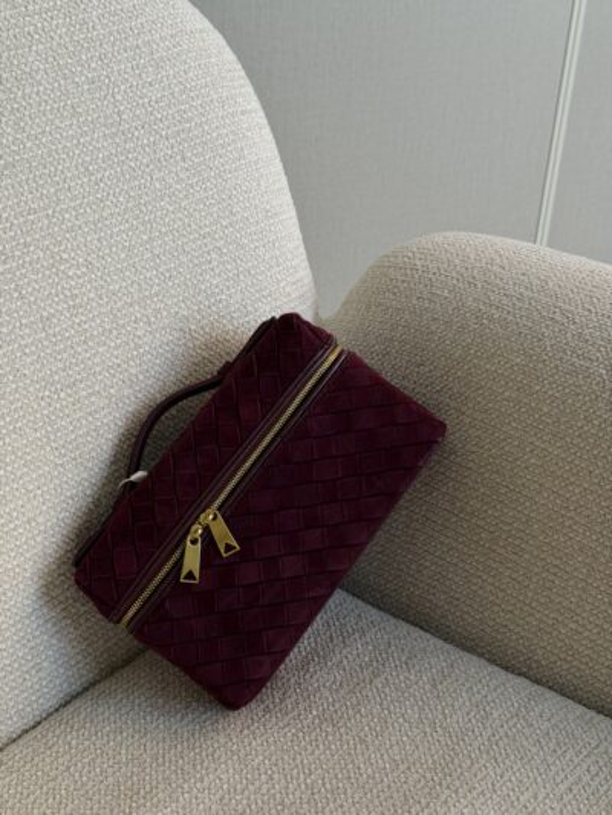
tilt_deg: -32.4
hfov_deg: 30.3
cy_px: 408
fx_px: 1131
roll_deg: -2.9
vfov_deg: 39.6
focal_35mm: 48
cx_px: 306
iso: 160
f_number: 1.78
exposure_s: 1/164
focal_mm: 6.76
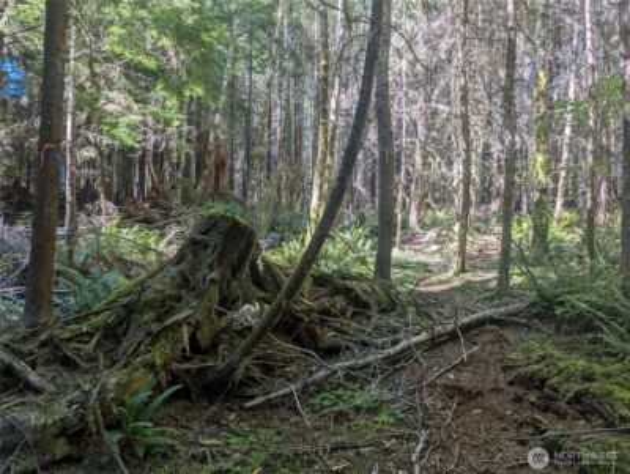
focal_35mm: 24
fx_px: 437
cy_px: 237
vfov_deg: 56.9
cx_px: 315
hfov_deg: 71.5
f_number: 1.68
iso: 74
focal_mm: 6.9
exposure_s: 1/158
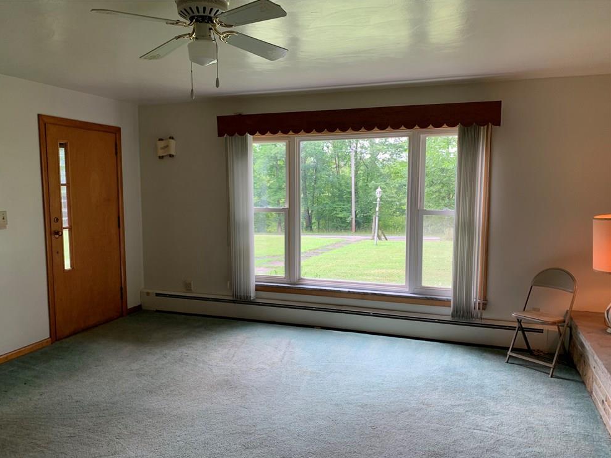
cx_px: 296
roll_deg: -0.4
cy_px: 236
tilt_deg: -4.5
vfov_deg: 51.4
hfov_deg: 65.3
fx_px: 477
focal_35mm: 27
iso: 50
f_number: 1.8
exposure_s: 1/121
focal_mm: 4.25
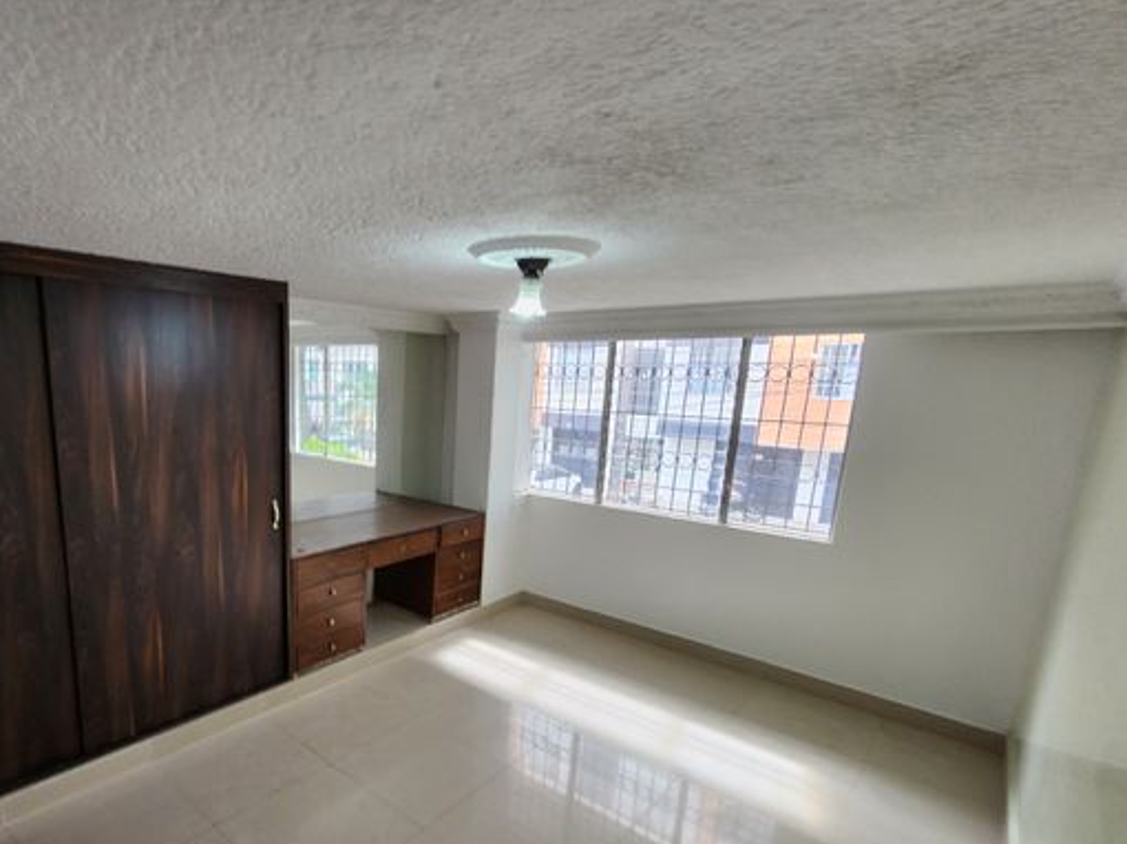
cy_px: 528
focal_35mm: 17
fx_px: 553
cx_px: 401
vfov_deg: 73.4
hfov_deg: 88.6
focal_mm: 2.2
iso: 100
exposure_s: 1/60
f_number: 2.2
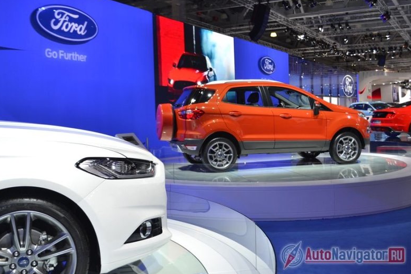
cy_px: 135
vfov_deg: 31.2
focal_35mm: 43
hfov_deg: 45.4
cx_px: 204
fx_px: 491
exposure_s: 1/100
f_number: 5
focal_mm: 28
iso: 400
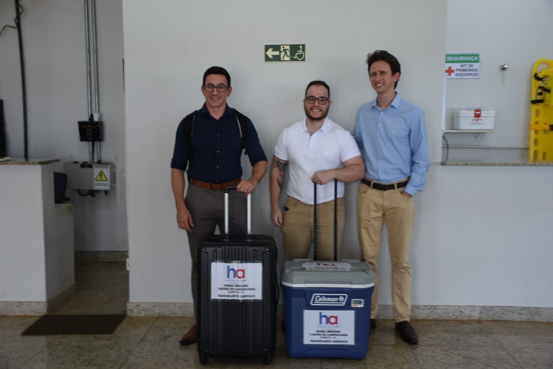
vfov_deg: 34.2
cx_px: 276
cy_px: 184
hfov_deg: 49.5
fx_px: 599
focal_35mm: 39
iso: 100
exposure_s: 1/40
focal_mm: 26
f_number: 3.8
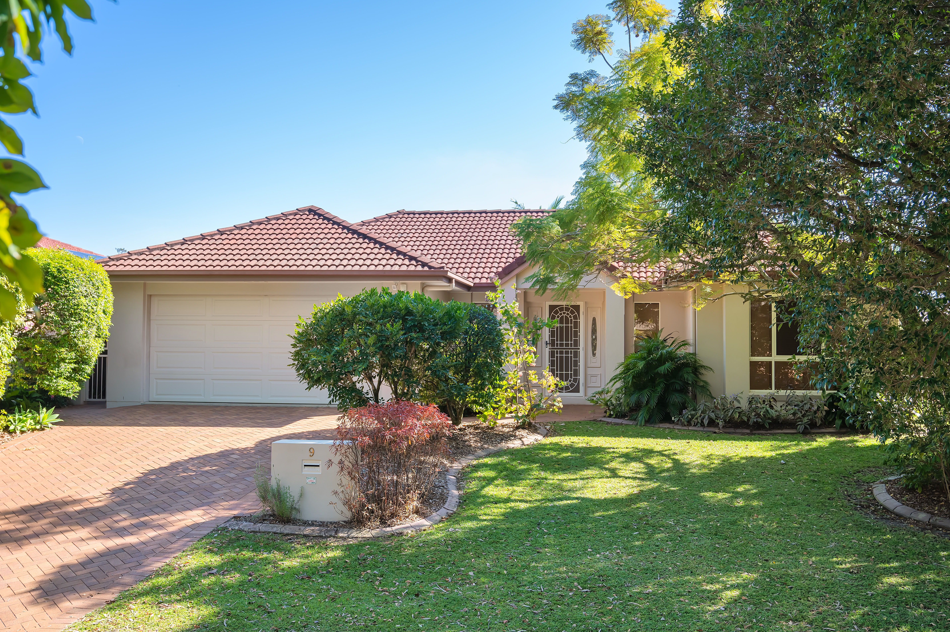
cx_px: 499
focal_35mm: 36
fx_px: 949
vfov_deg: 36.8
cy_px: 310
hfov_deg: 53.1
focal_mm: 34
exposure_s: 1/250
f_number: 5.6
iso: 200
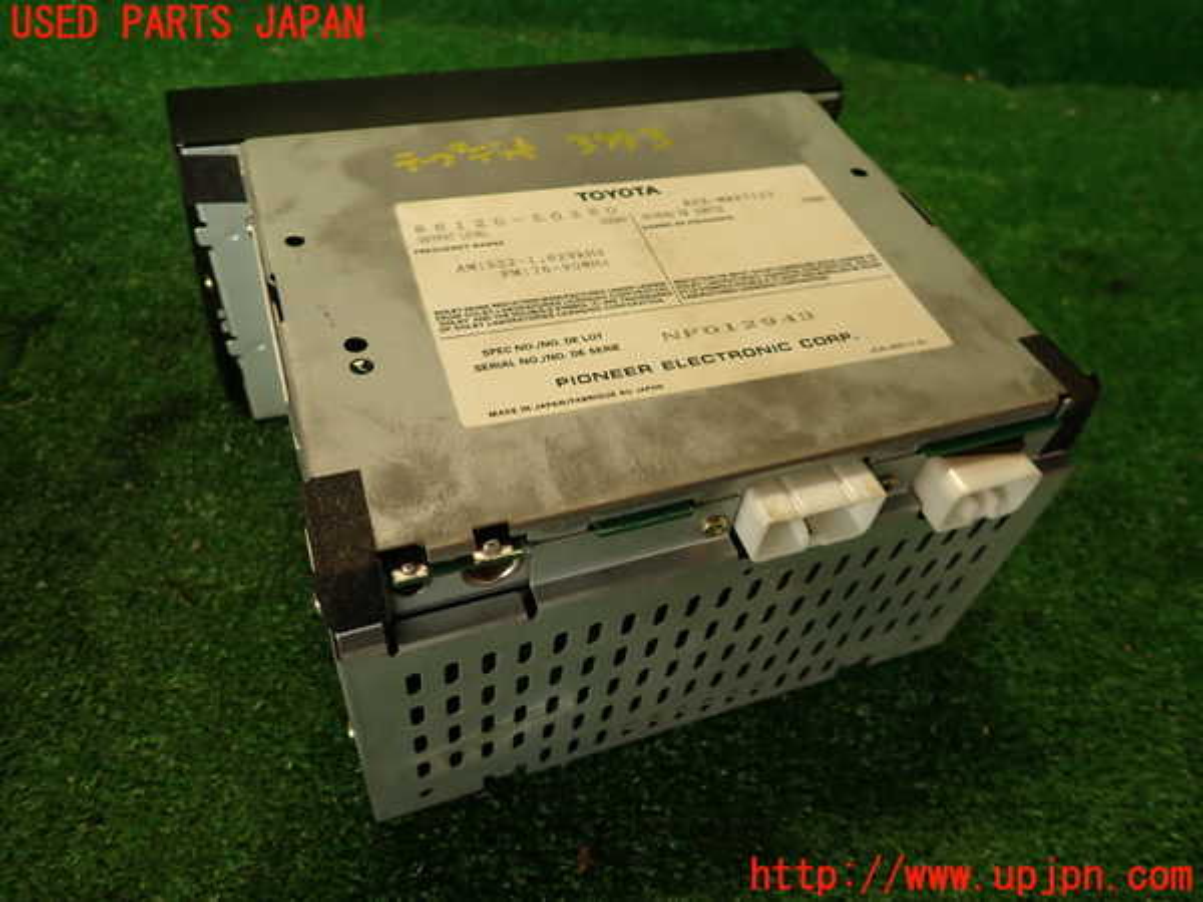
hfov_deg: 69.4
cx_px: 602
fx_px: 869
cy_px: 451
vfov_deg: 54.9
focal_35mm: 25
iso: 125
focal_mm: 4.5
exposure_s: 1/60
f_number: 2
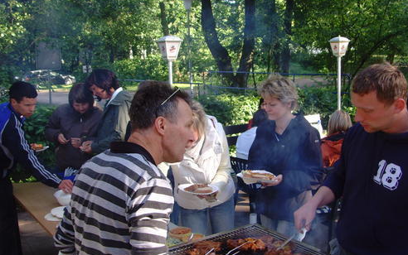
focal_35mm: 42
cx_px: 206
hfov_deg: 47.2
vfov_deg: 30.5
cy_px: 143
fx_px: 467
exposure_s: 1/60
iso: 100
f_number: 3.5
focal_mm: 6.6
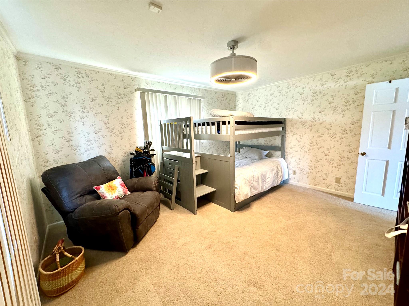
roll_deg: +1.8
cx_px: 204
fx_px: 165
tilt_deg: -8.7
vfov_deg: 85.7
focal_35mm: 14
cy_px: 153
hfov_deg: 102.1
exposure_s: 1/60
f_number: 2.2
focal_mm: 2.22
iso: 400
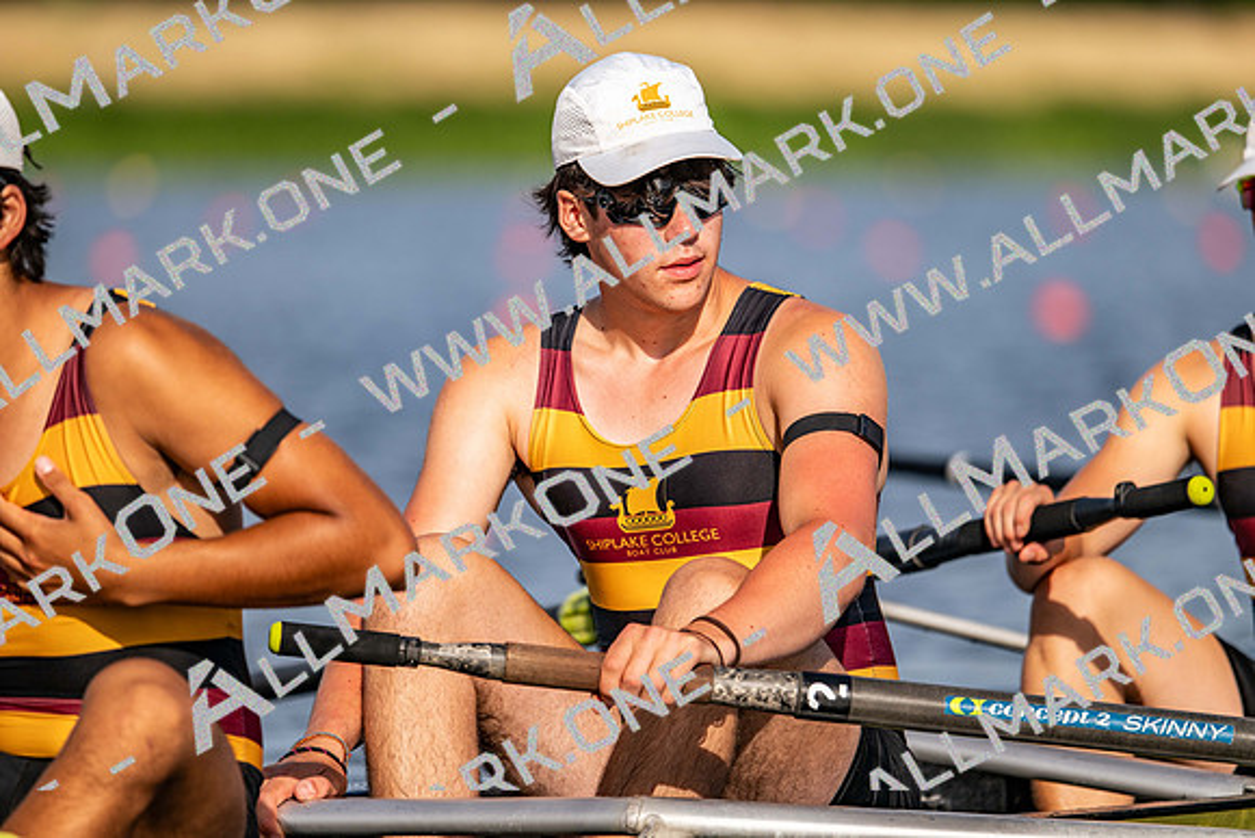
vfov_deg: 3.4
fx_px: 13947
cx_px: 628
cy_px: 419
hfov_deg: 5.2
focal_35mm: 400
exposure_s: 1/2500
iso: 220
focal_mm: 400
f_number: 4.5
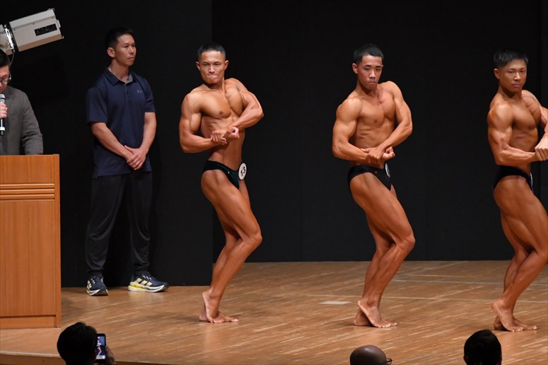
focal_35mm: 270
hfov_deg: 7.6
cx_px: 274
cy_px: 182
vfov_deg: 5.1
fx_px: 4108
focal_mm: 180
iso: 6400
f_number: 5.6
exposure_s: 1/400
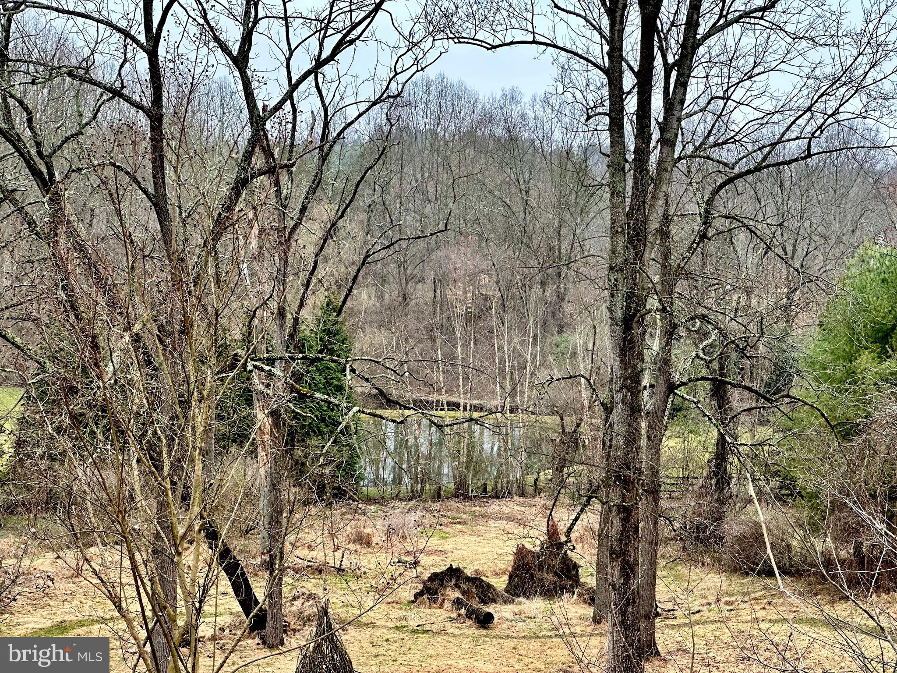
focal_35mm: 77
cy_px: 336
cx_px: 448
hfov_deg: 25.3
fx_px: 1995
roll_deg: -1.2
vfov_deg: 19.1
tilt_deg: -3.6
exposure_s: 1/99
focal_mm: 9
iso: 64
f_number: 2.8
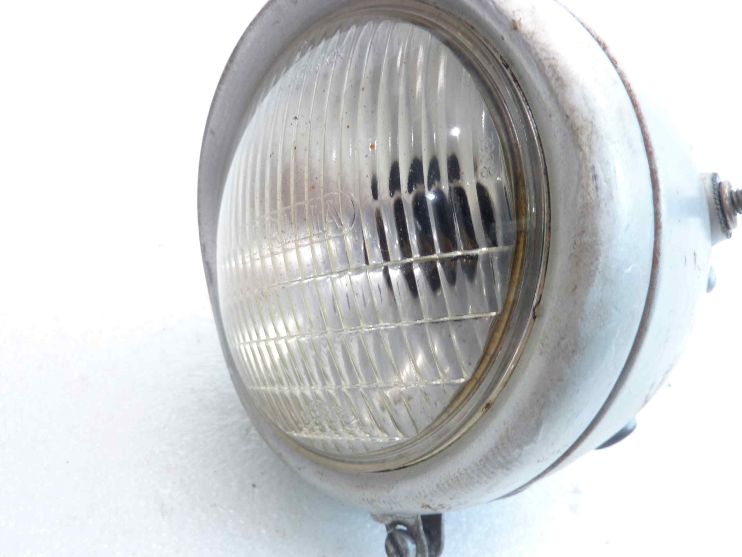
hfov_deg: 69.4
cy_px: 278
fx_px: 536
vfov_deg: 54.9
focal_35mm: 25
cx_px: 371
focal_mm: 4.1
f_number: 3.3
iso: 80
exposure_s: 1/8
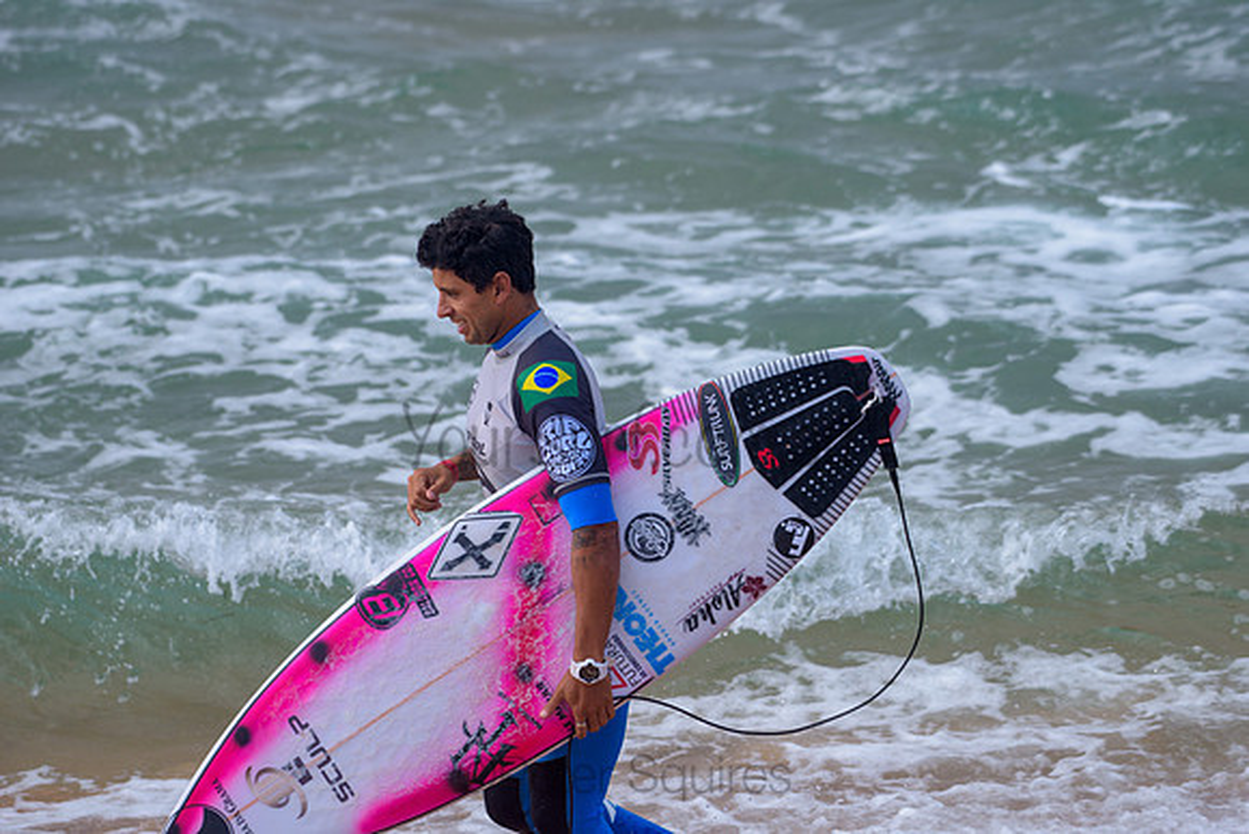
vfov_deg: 6.0
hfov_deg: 8.9
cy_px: 417
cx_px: 624
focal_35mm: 230
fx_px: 7981
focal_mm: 230
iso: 160
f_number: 5.6
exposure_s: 1/800
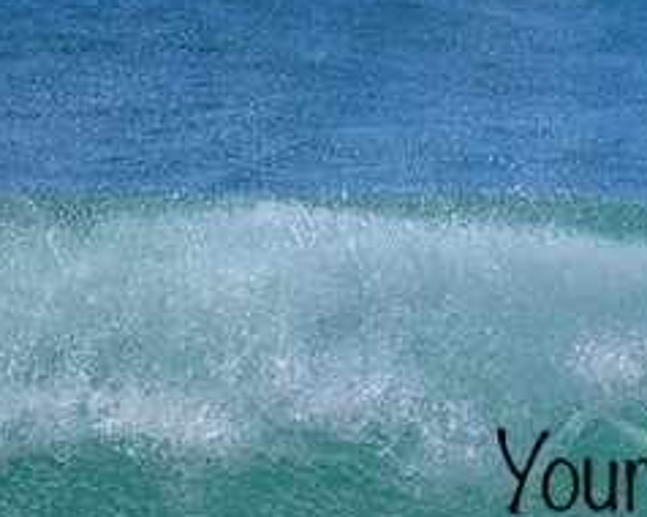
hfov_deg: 1.1
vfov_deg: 0.8
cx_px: 777
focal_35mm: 1830
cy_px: 448
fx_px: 35013
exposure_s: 1/2000
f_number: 11
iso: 800
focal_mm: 800
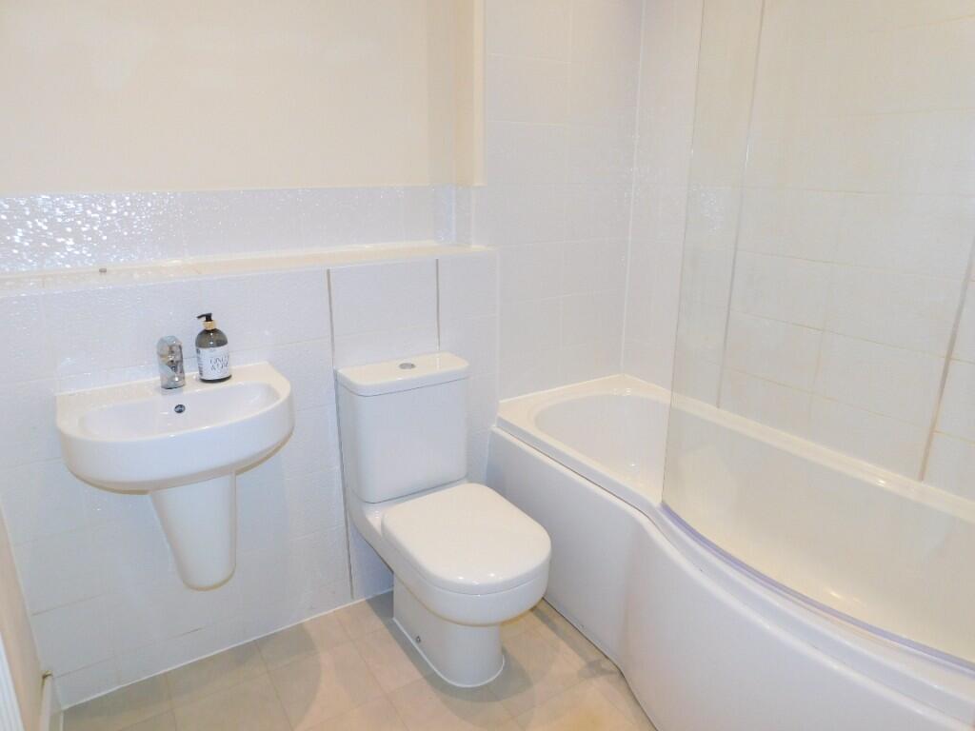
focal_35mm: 23
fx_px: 648
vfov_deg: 58.9
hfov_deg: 73.9
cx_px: 488
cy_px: 366
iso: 160
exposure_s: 1/30
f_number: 3
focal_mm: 4
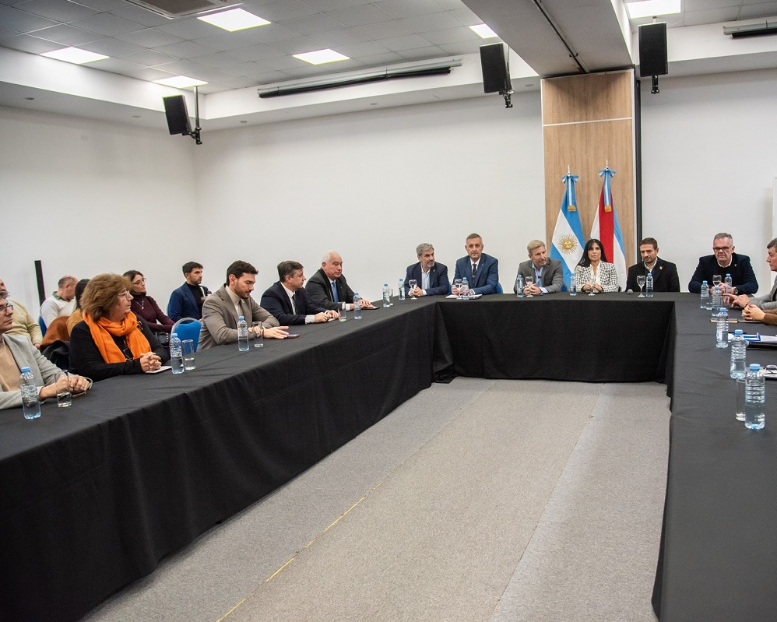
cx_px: 438
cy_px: 301
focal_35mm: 28
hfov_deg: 62.0
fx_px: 644
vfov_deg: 51.5
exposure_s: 1/250
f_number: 4
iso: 1250
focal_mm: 24
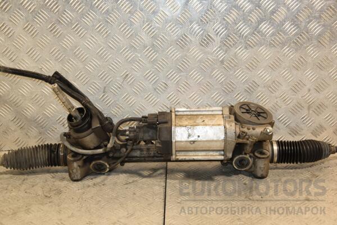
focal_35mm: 57
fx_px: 534
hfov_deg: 35.1
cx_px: 168
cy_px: 112
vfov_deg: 23.8
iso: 800
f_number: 5
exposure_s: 1/160
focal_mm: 38
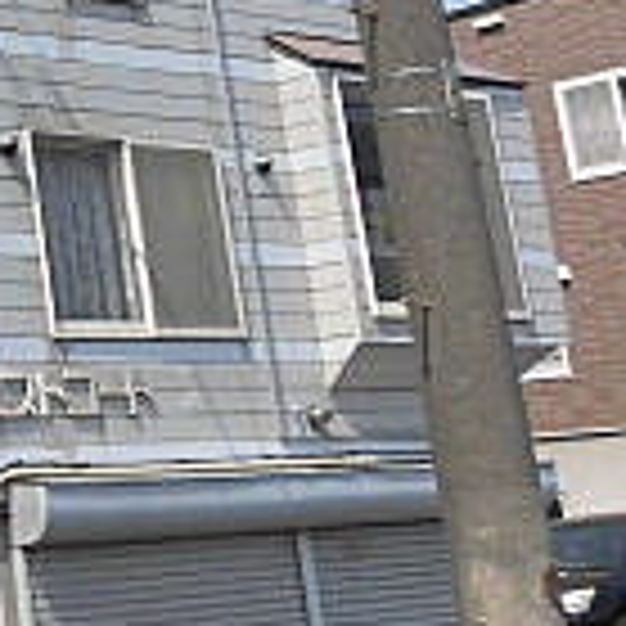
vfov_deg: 17.3
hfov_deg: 14.6
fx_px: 2005
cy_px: -14
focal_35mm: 98
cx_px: -631
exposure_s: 1/250
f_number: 7.8
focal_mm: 4.3
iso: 100
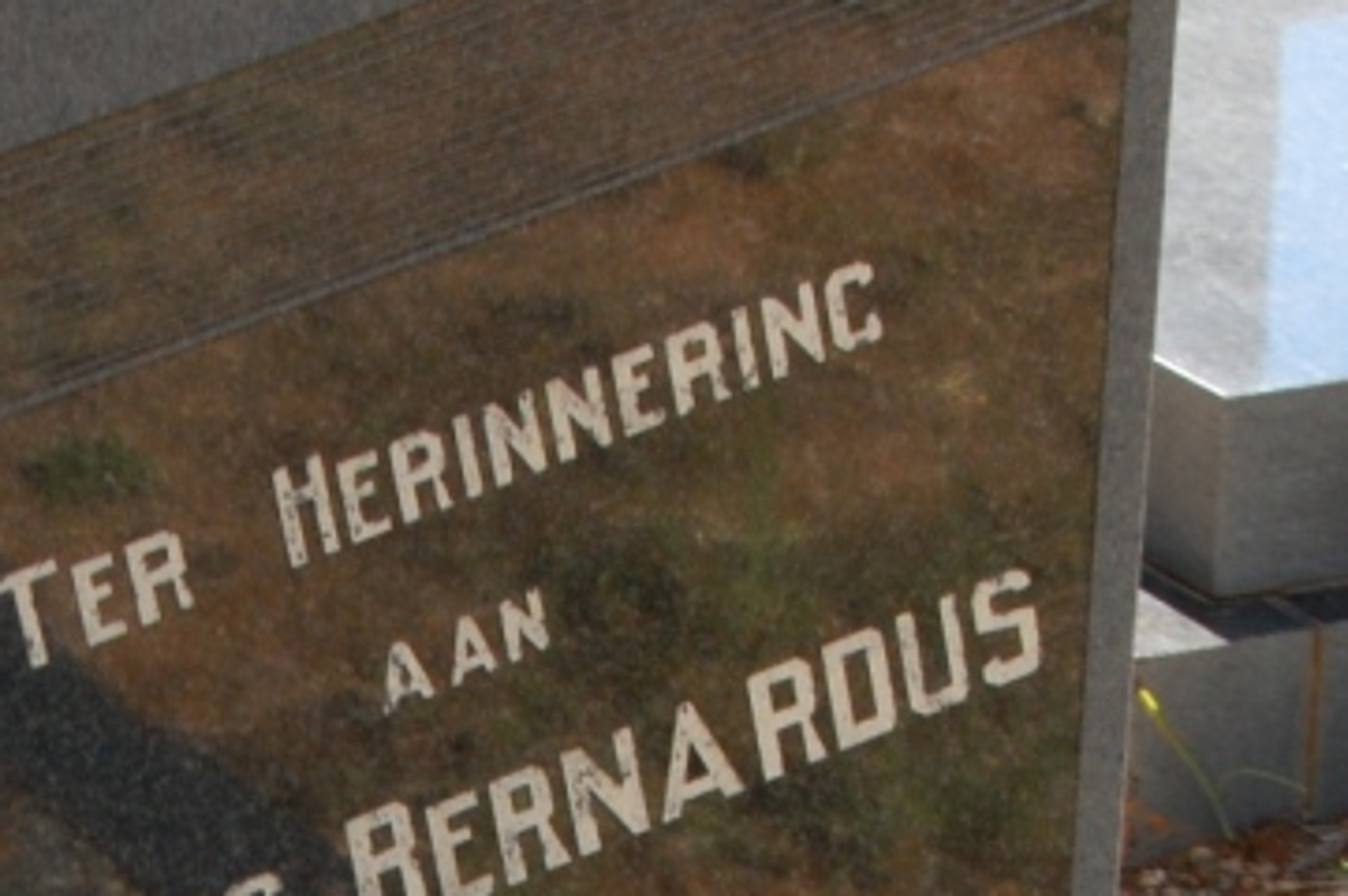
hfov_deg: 9.7
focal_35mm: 213
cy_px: 1163
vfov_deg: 6.4
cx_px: 336
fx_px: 7968
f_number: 22
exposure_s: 1/30
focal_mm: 50
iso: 560
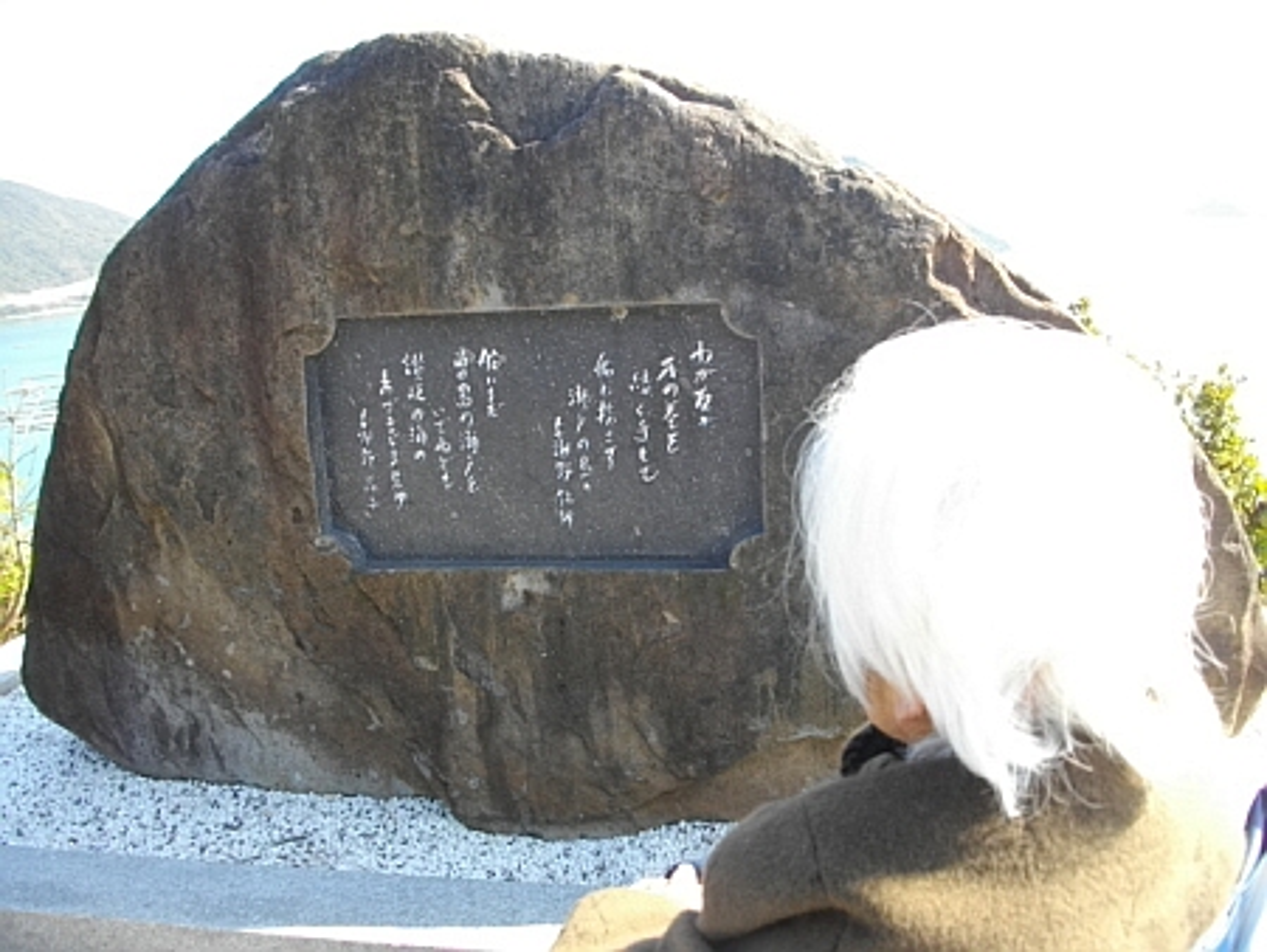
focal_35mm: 32
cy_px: 476
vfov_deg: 44.2
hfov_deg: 56.8
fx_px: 1172
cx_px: 634
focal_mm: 5.7
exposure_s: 1/200
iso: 100
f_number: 2.9
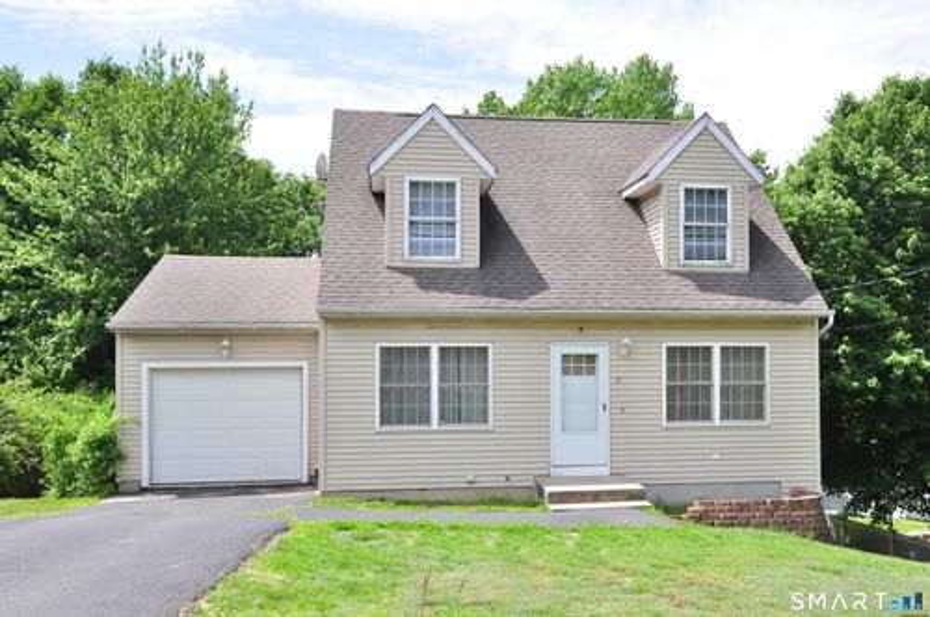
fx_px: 774
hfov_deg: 62.0
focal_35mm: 30
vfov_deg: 43.5
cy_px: 308
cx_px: 465
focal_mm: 20
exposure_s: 1/320
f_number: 8
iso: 250
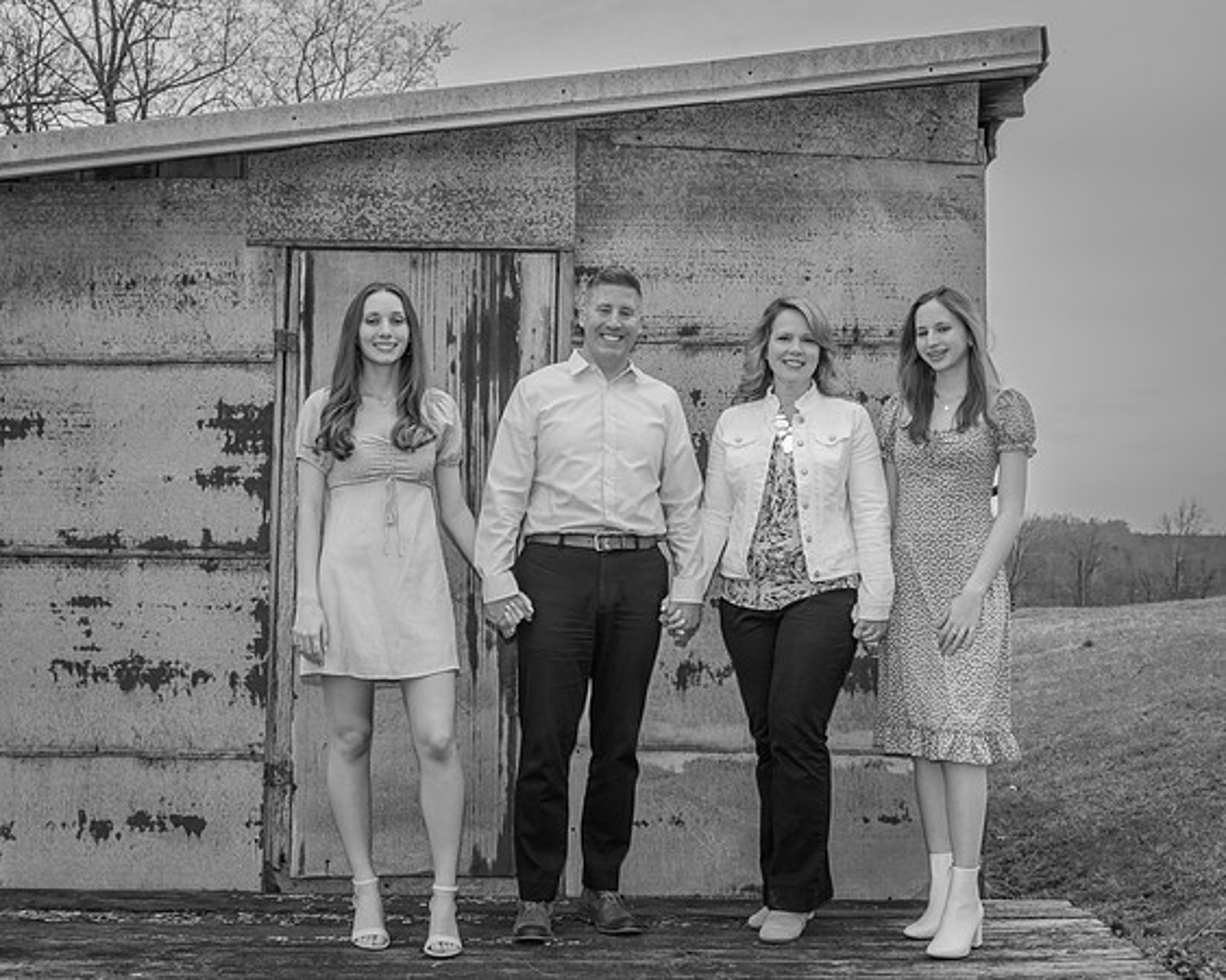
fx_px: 1578
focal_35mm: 44
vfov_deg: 34.5
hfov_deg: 42.4
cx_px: 667
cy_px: 508
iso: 140
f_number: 8
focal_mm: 24
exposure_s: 1/250
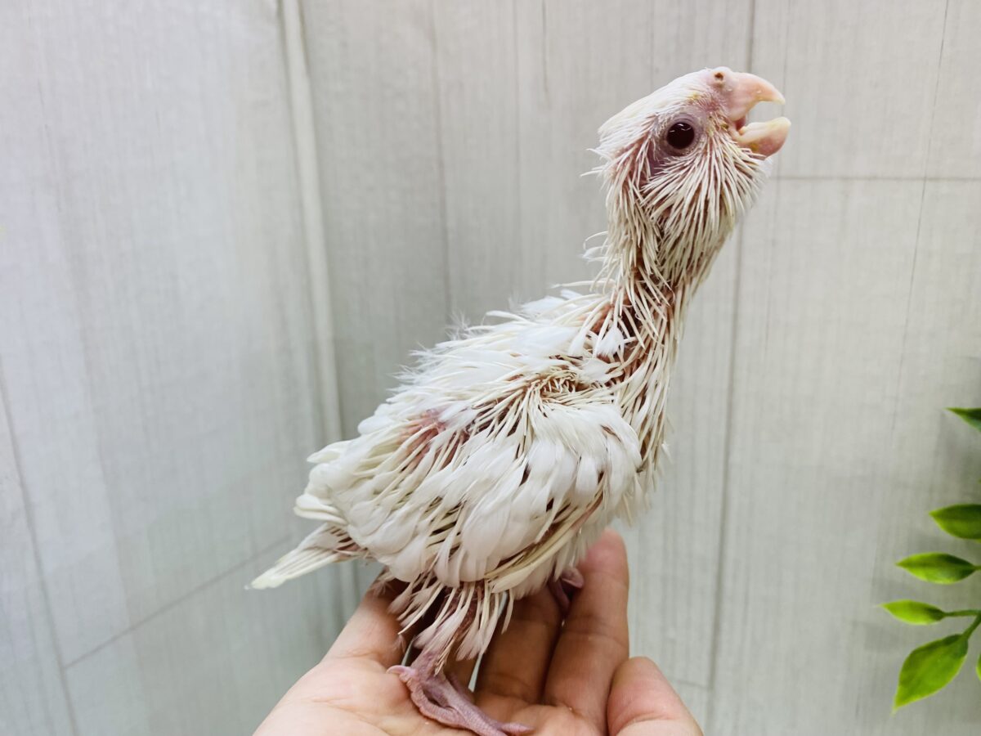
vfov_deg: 54.9
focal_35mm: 25
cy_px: 368
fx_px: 708
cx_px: 490
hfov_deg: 69.4
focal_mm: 4.25
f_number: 1.8
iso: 80
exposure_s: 1/100
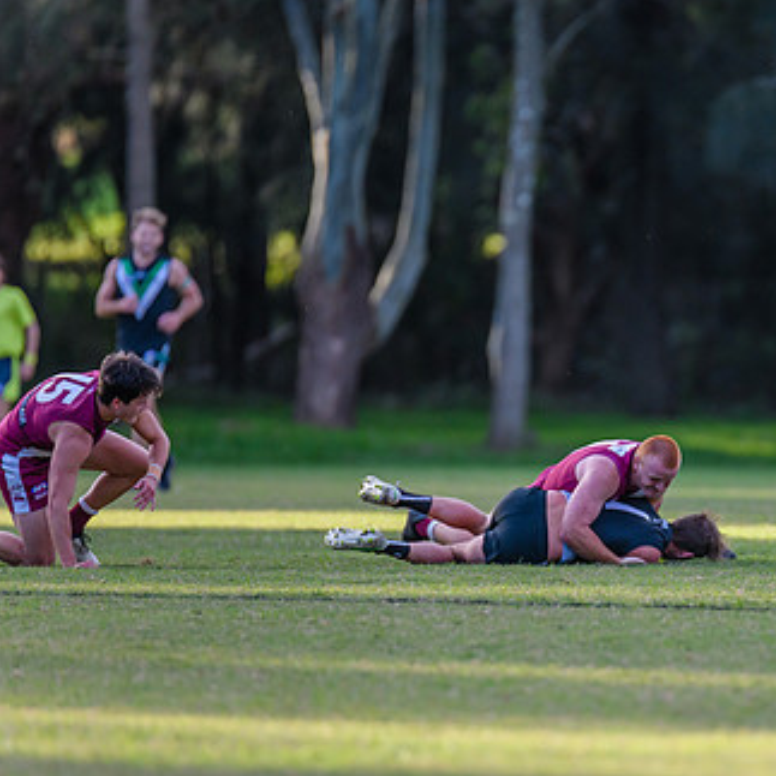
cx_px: 688
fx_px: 13265
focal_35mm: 523
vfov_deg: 3.4
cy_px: 444
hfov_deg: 3.3
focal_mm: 300
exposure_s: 1/2500
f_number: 2.8
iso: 800
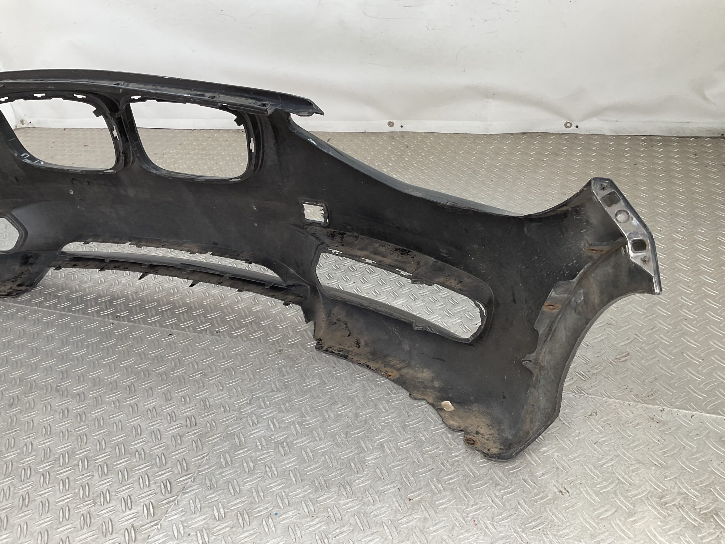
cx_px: 362
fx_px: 607
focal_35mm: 29
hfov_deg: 61.7
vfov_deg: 48.2
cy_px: 272
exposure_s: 1/108
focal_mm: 3
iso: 16
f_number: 1.8
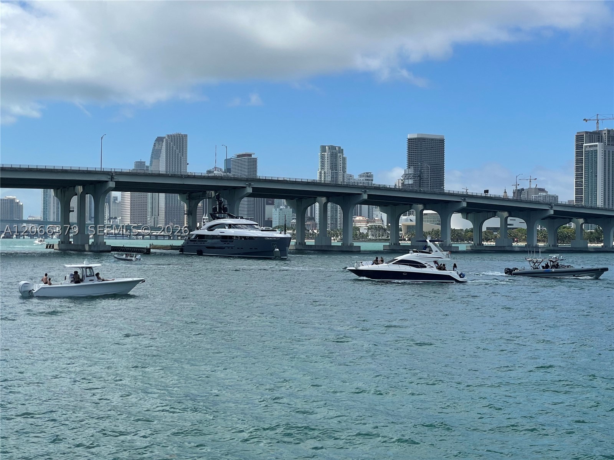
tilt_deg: +0.0
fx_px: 922
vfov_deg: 28.0
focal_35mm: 52
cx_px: 307
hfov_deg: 36.8
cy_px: 230
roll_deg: -0.3
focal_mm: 6
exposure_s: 1/2817
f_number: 2
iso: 25
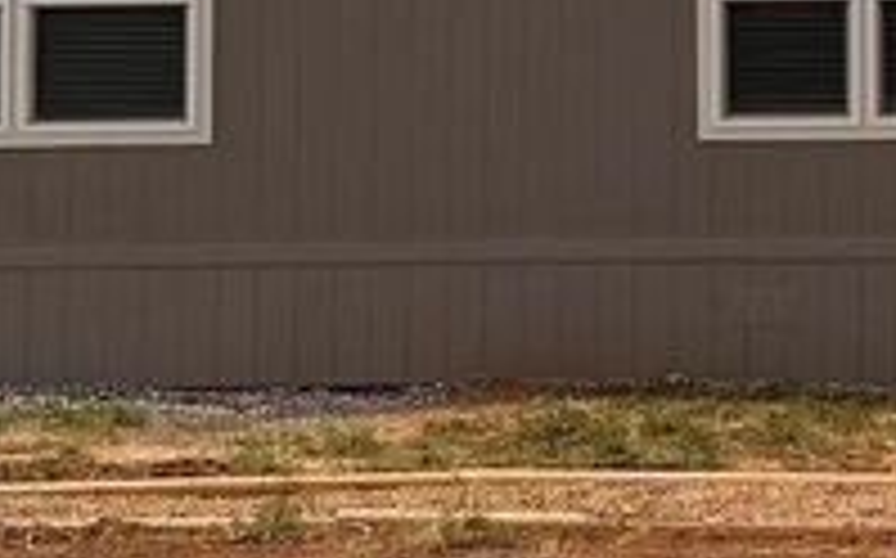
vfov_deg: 9.9
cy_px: -54
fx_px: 3196
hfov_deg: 15.3
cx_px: 1099
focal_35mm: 131
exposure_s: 1/9091
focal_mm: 6.76
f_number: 1.78
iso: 80
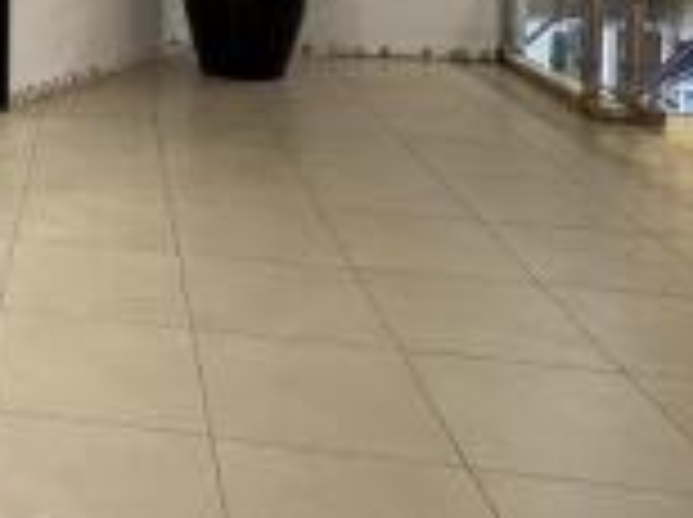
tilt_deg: -2.2
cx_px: -115
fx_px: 1059
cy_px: -128
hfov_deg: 31.1
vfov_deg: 24.5
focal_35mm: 53
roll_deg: -0.6
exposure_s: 1/50
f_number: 2.2
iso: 160
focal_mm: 2.22
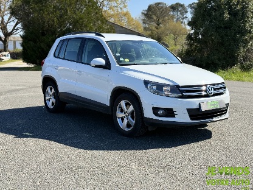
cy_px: 95
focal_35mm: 48
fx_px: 351
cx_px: 126
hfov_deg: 39.7
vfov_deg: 30.3
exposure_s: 1/3226
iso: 100
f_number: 1.78
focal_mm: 6.76
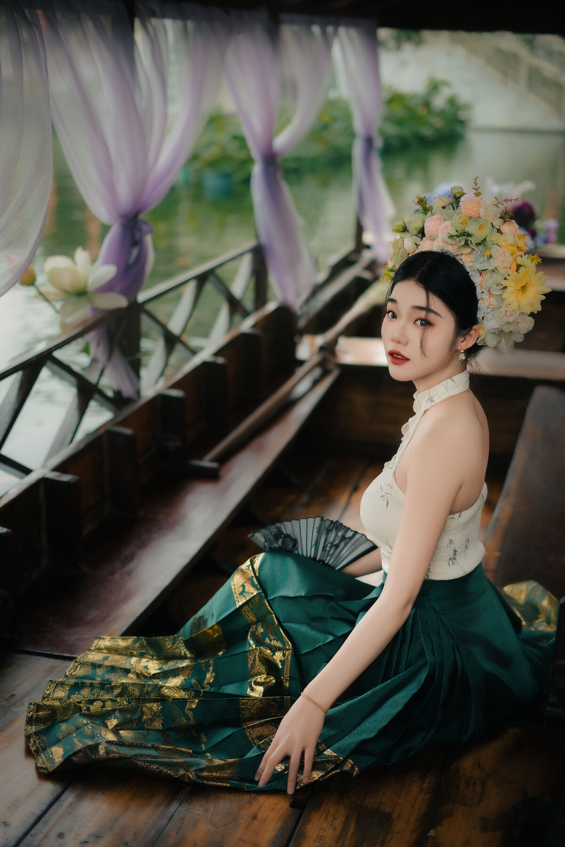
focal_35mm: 50
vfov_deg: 39.6
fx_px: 1177
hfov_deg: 27.0
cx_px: 282
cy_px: 424
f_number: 2
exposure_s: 1/125
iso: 200
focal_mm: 50
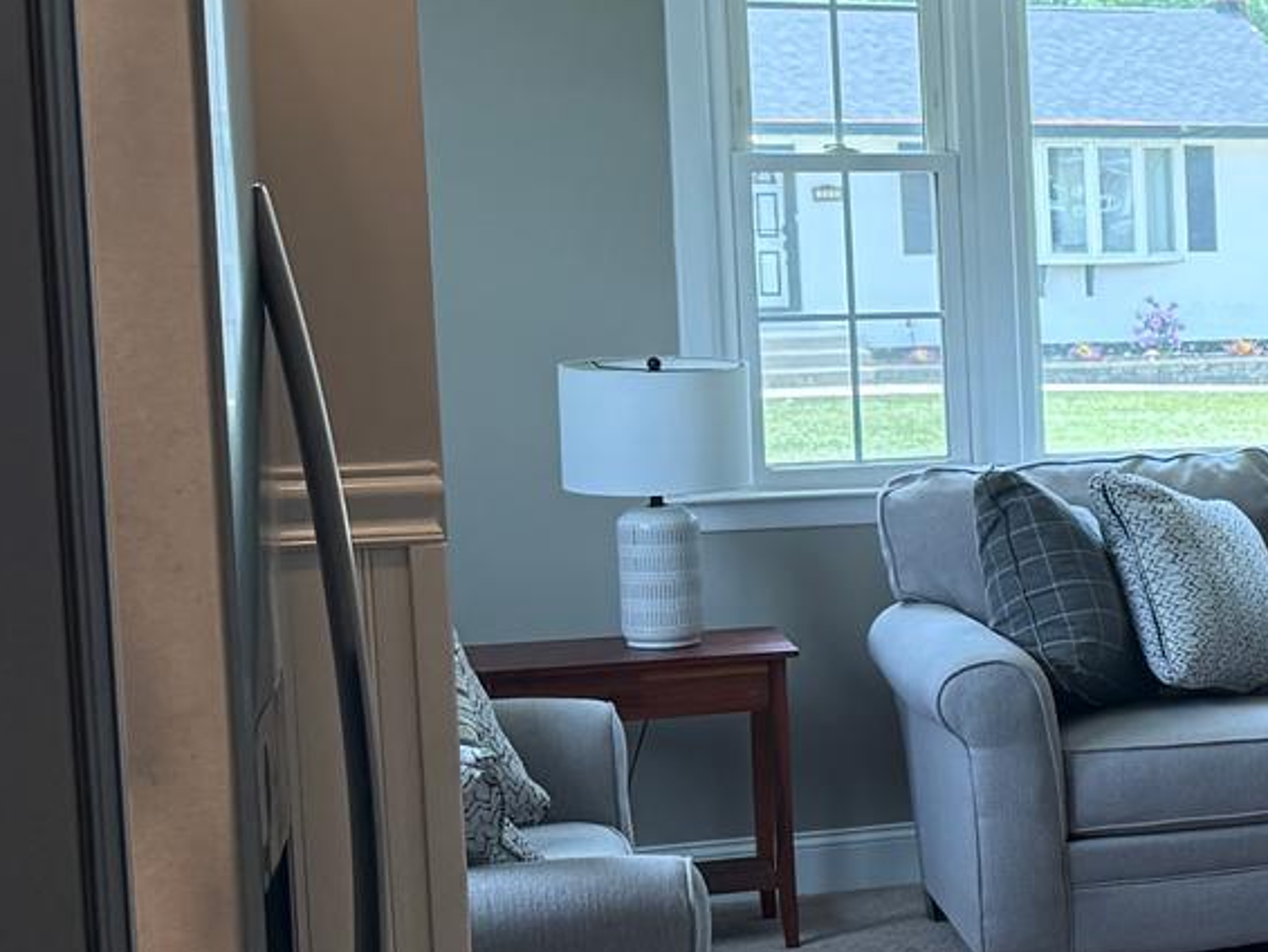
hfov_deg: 17.9
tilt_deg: -5.2
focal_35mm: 87
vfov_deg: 17.0
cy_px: 498
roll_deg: -0.2
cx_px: 2291
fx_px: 3188
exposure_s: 1/238
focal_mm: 6.76
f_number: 1.78
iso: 160
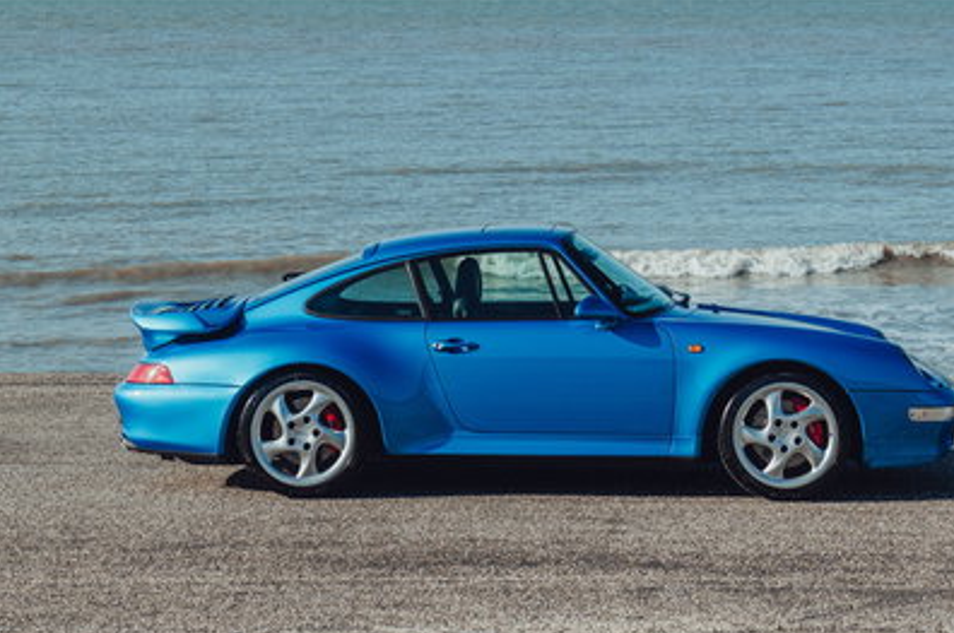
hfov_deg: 21.0
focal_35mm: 97
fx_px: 2567
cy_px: 28
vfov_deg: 13.9
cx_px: 537
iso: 100
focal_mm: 50
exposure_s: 1/160
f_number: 7.1
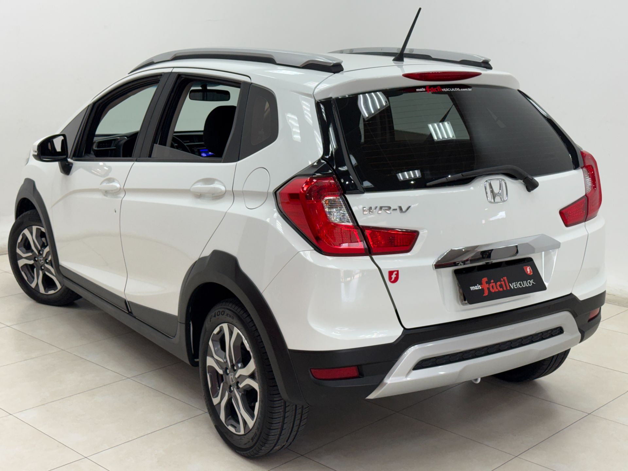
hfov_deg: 39.7
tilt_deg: -11.6
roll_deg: -0.5
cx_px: 314
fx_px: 871
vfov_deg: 30.3
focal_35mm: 48
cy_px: 236
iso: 125
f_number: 1.78
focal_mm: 6.76
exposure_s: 1/120
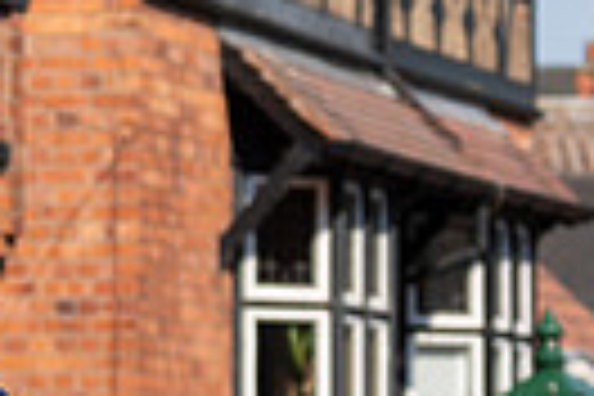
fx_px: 5857
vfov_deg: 3.9
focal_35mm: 355
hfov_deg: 5.8
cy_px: 368
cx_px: -241
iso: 100
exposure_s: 1/1250
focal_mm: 63
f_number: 2.8
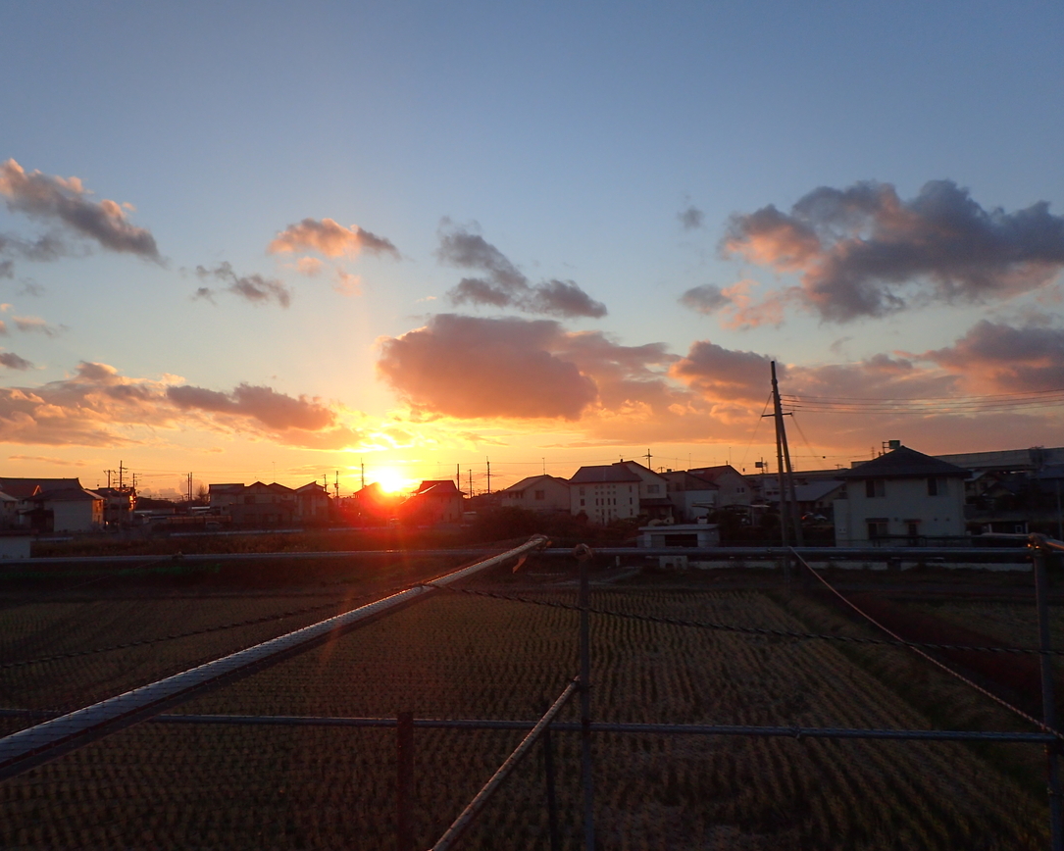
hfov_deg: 63.9
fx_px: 850
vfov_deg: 53.2
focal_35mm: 27
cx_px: 477
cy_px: 438
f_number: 2.8
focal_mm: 4.5
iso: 100
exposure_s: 1/800
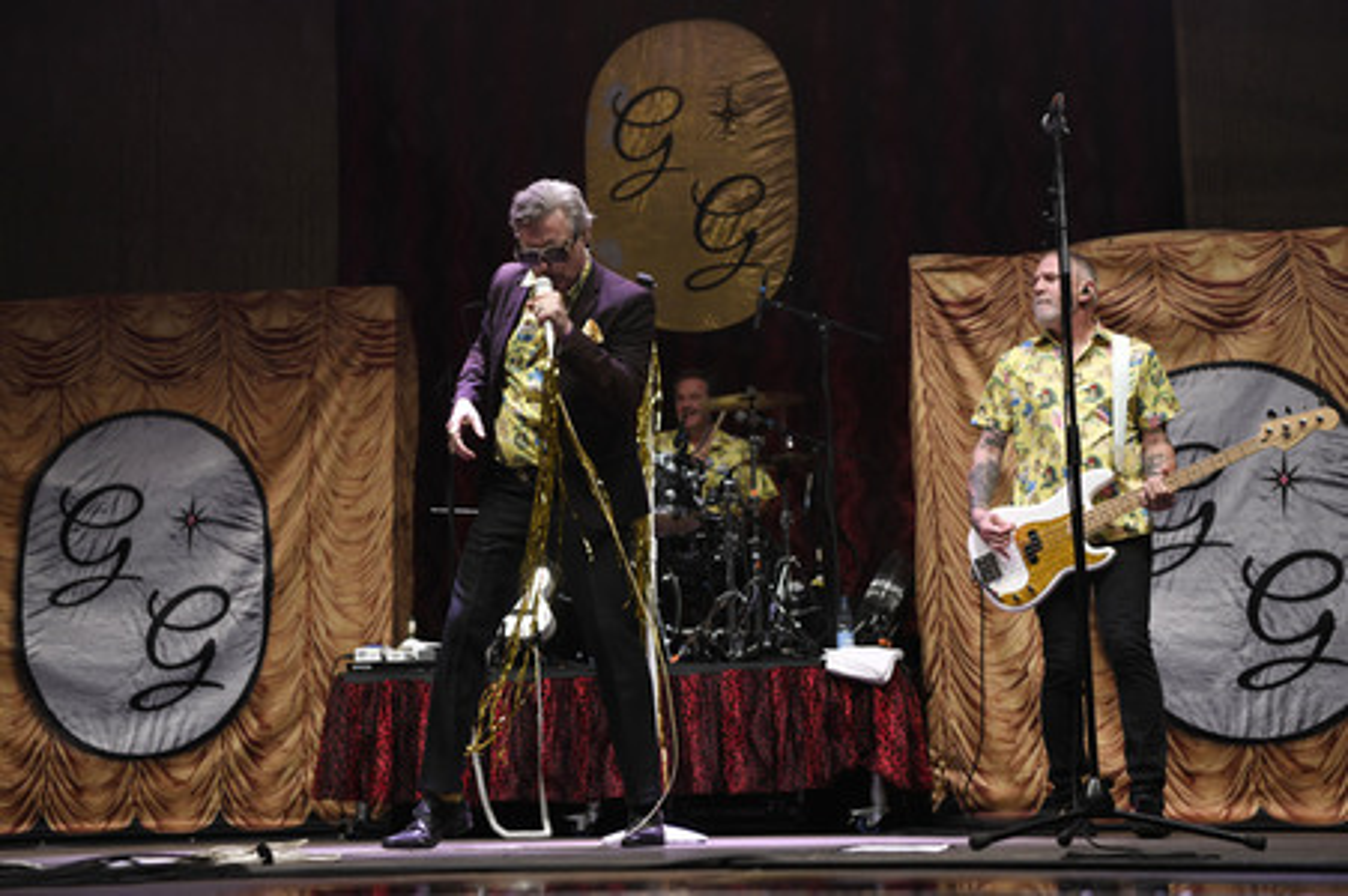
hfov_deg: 36.3
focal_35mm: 55
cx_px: 674
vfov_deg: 24.6
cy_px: 448
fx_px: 2058
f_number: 3.5
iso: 1600
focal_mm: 55
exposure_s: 1/200
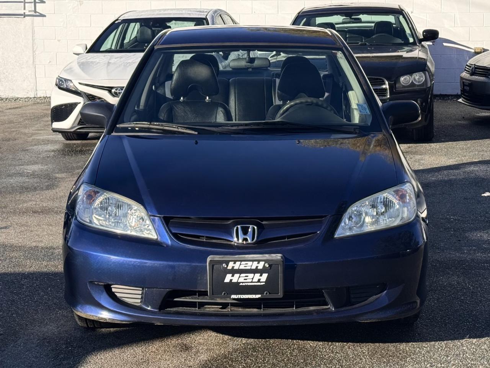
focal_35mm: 48
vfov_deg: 30.3
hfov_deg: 39.7
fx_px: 679
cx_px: 245
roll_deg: -1.5
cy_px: 184
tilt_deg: -6.0
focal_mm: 6.76
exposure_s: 1/1366
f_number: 1.78
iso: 64
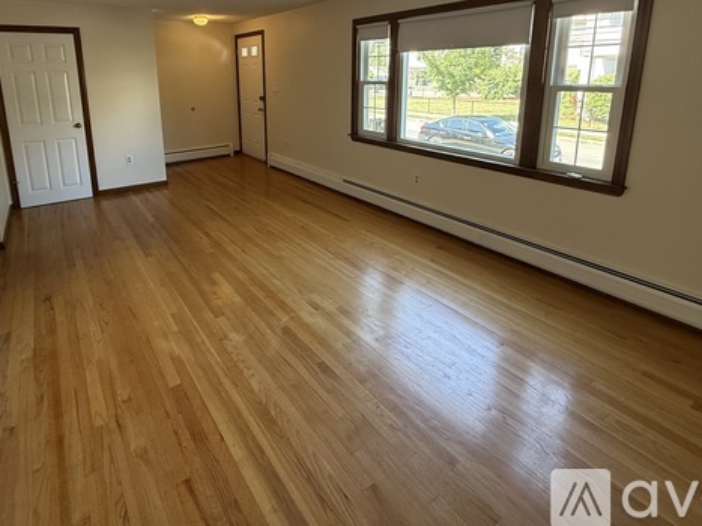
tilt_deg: -12.5
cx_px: 292
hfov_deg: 81.1
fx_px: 405
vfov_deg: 63.3
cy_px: 153
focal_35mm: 20
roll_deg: +0.2
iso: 320
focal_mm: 2.22
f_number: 2.2
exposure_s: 1/120
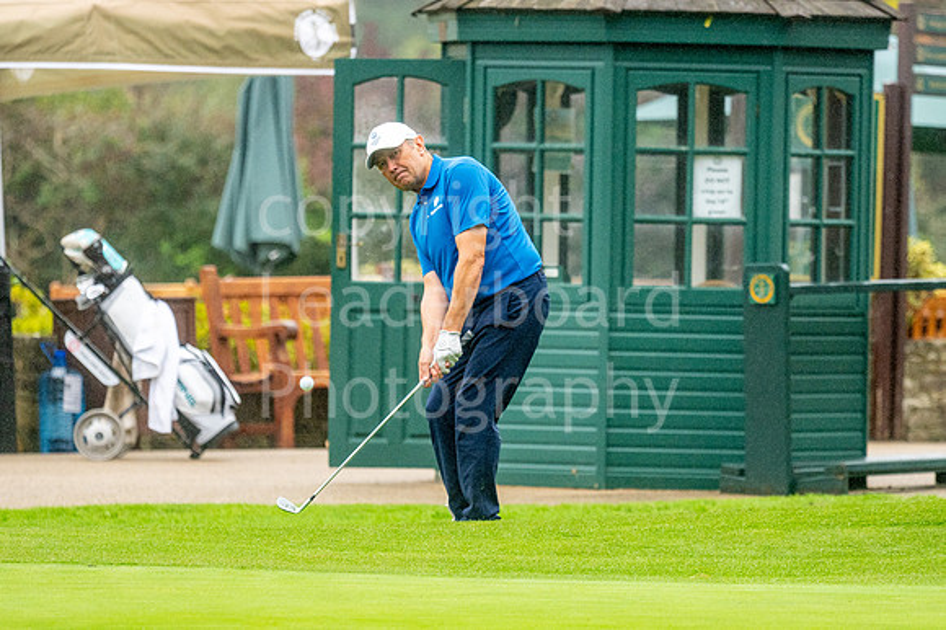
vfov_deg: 2.9
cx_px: 446
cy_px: 297
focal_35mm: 476
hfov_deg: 4.3
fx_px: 12498
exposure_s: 1/2000
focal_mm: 300
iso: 800
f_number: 4
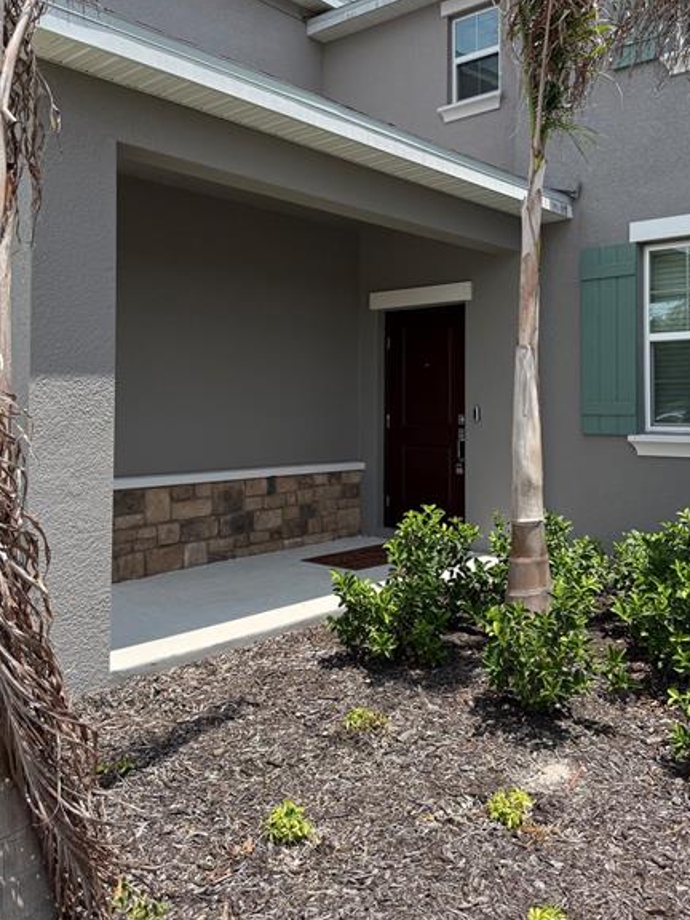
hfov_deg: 44.1
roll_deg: -0.1
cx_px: 382
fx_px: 850
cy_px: 391
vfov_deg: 56.6
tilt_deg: +2.1
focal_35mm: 32
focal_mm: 6.76
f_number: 1.78
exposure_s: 1/3759
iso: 100
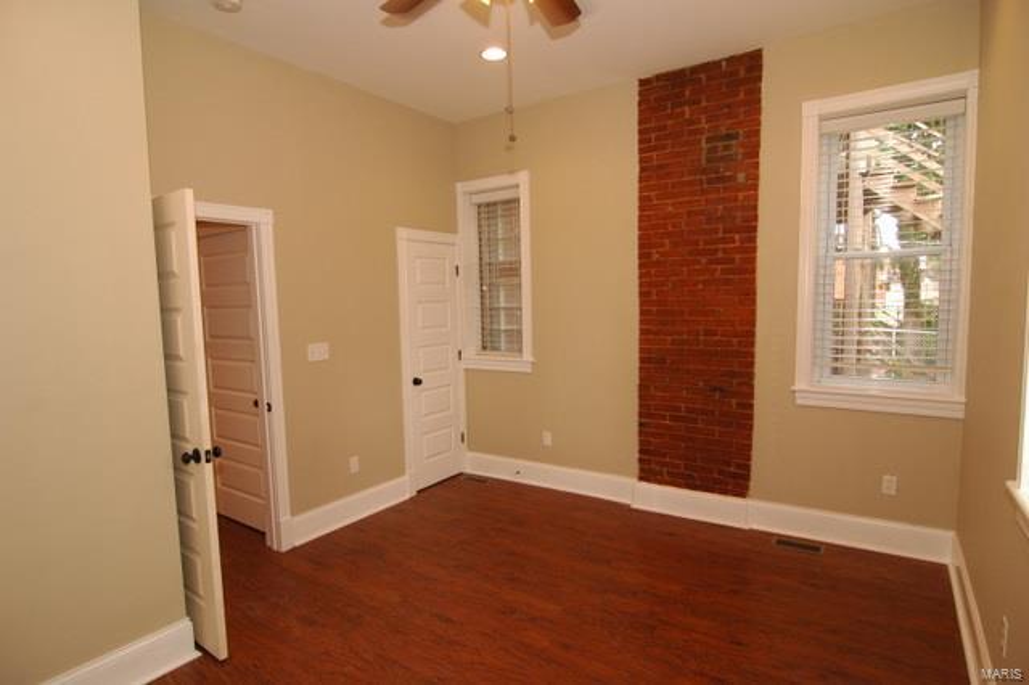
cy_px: 342
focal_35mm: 18
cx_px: 514
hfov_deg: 90.0
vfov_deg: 67.3
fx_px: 514
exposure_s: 1/60
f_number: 5.6
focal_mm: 12
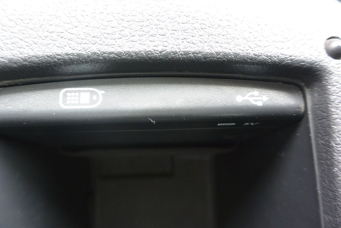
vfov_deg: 47.9
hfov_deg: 67.4
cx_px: 170
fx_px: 256
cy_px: 114
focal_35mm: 27
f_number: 3.5
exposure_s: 1/50
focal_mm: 10
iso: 800
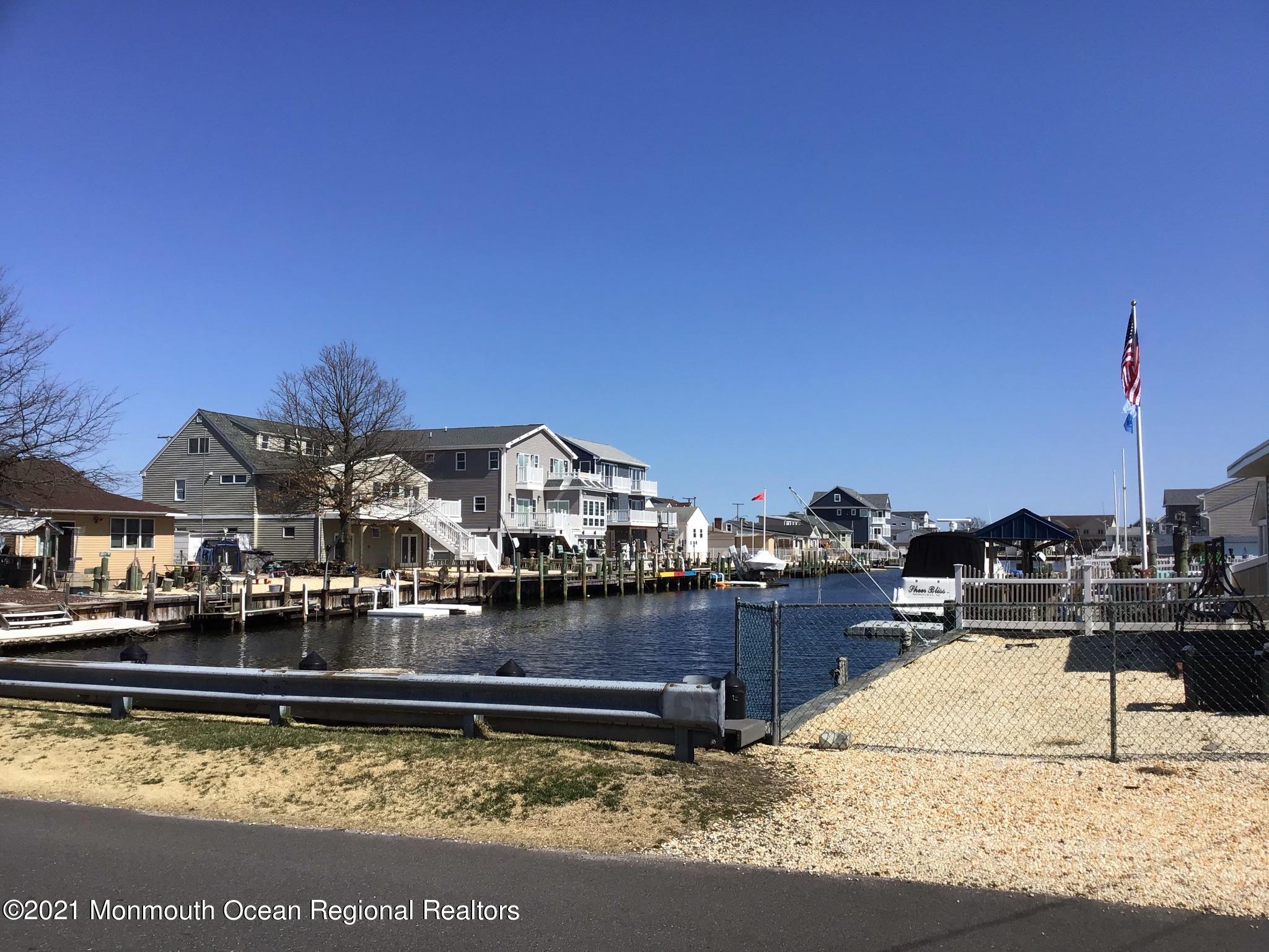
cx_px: 634
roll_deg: -0.4
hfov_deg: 58.4
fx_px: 1136
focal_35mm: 31
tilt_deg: +2.4
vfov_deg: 45.4
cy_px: 476
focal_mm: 3.3
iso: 25
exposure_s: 1/1988
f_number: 2.4
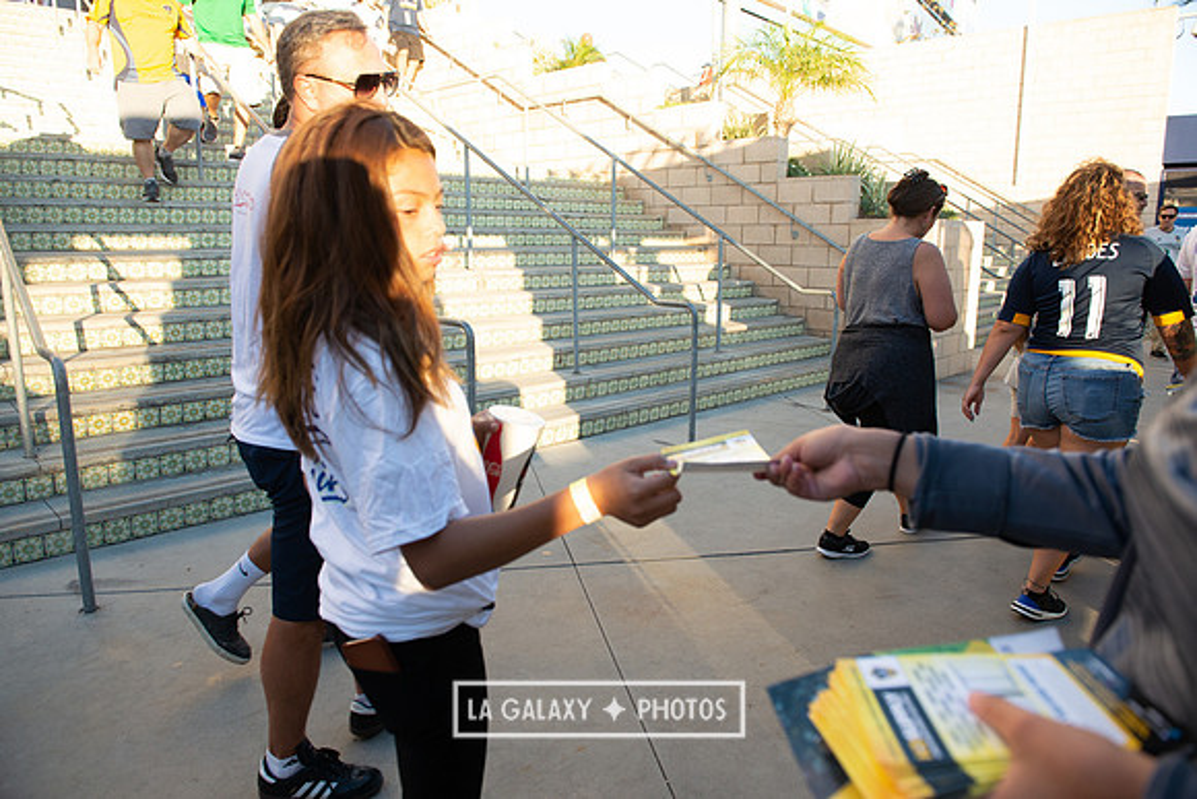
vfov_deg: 53.2
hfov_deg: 73.7
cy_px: 400
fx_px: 798
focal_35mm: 24
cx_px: 598
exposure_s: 1/640
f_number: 4.5
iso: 800
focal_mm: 24
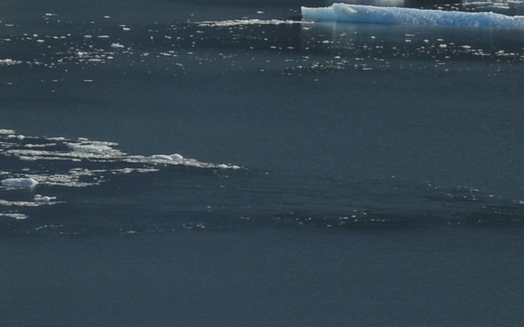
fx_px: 9183
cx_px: -790
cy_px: 122
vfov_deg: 2.0
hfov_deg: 3.2
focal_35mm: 643
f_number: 11
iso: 140
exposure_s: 1/500
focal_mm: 70
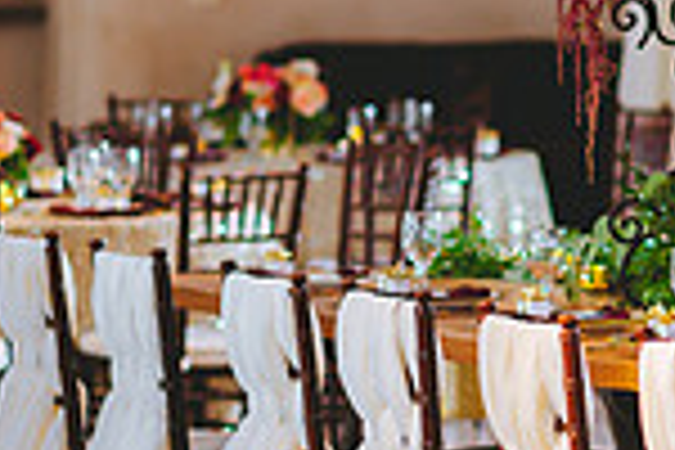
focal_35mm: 328
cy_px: 342
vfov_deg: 4.2
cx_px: 1076
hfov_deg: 6.2
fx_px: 6150
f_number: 2
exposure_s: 1/80
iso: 640
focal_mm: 85
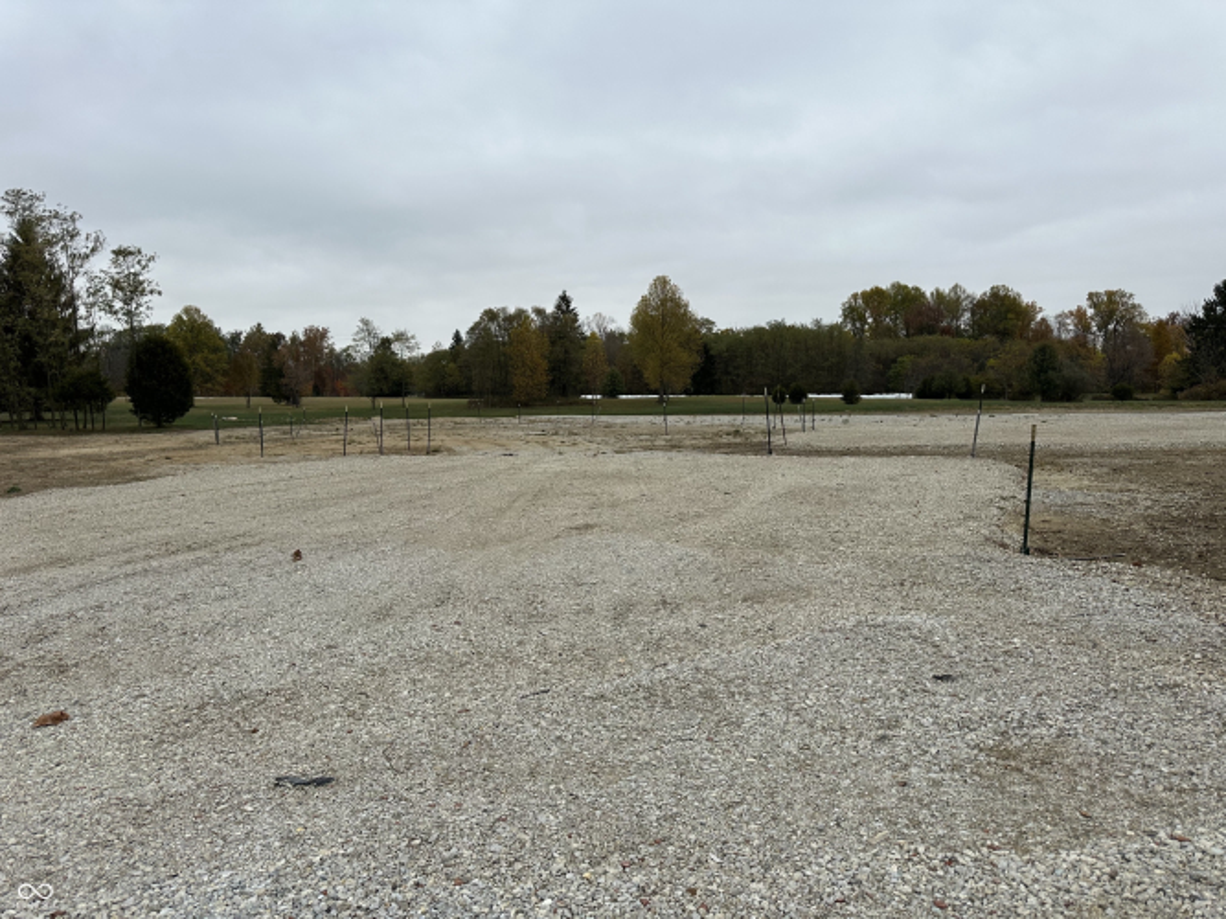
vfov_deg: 56.8
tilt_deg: -3.3
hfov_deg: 71.6
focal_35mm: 24
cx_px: 613
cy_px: 460
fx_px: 850
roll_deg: +0.1
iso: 80
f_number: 1.78
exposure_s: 1/1321
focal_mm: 6.86
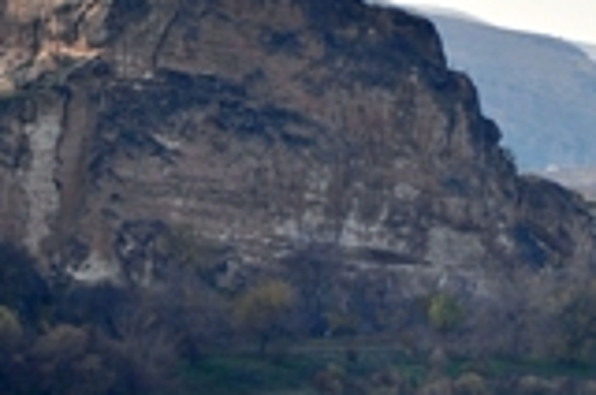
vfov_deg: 2.6
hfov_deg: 3.9
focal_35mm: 526
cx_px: 1185
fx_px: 8696
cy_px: 261
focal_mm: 75
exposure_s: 1/640
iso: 200
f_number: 5.6
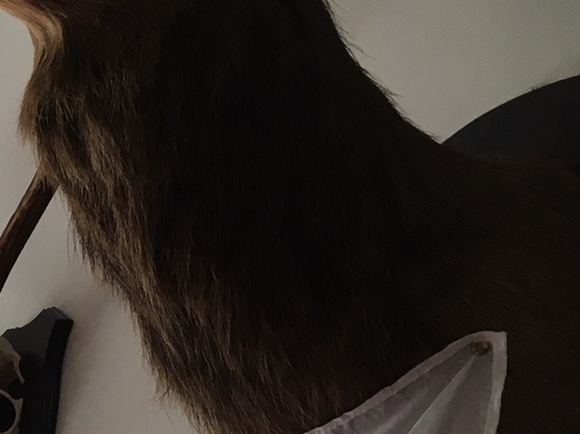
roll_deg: -15.2
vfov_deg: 15.4
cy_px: 430
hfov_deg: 19.2
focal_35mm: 94
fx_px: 1574
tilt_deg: +24.4
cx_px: -186
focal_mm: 4.15
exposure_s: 1/33
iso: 32
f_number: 2.2
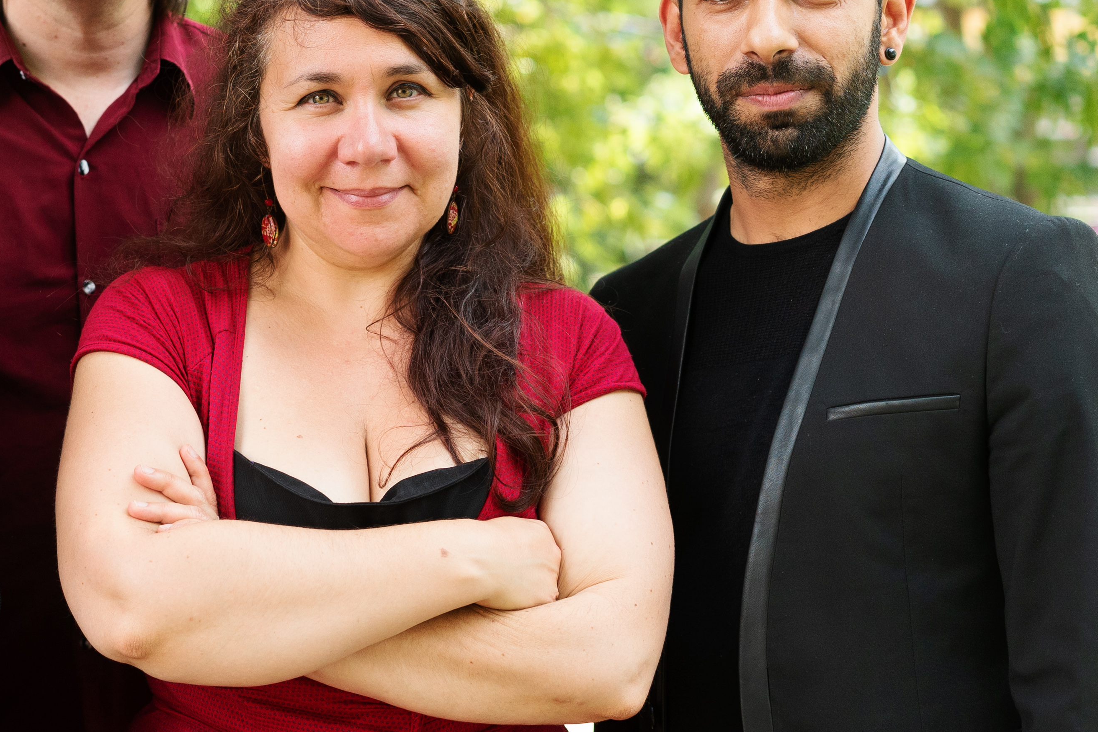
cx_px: 230
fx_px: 2714
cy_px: 177
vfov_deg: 15.3
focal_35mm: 89
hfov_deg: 22.6
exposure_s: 1/1000
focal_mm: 55
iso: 1000
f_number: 3.2
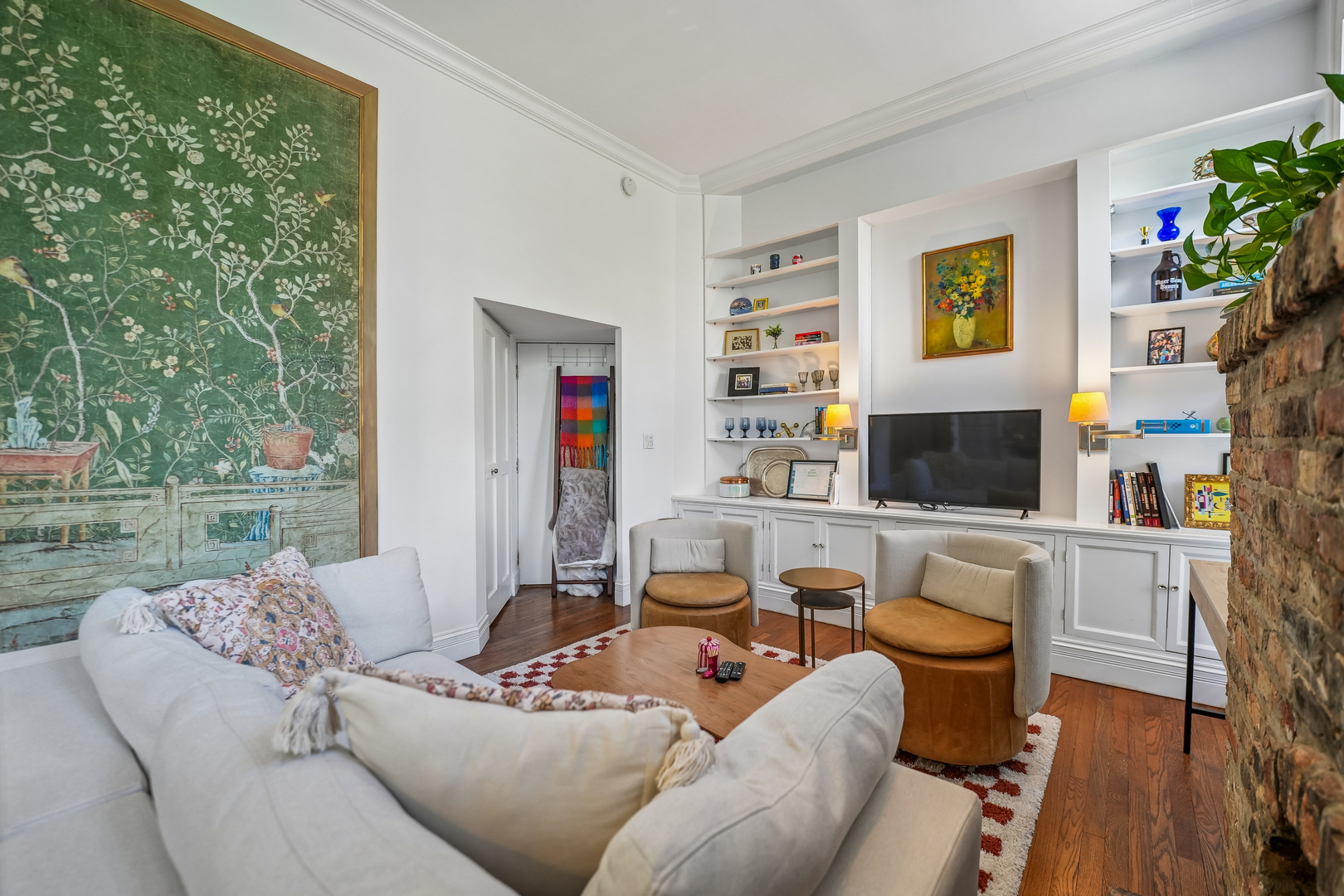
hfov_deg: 104.3
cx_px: 672
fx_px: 523
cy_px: 448
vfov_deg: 81.2
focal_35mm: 14
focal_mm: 14
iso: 400
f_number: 4
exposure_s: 1/60
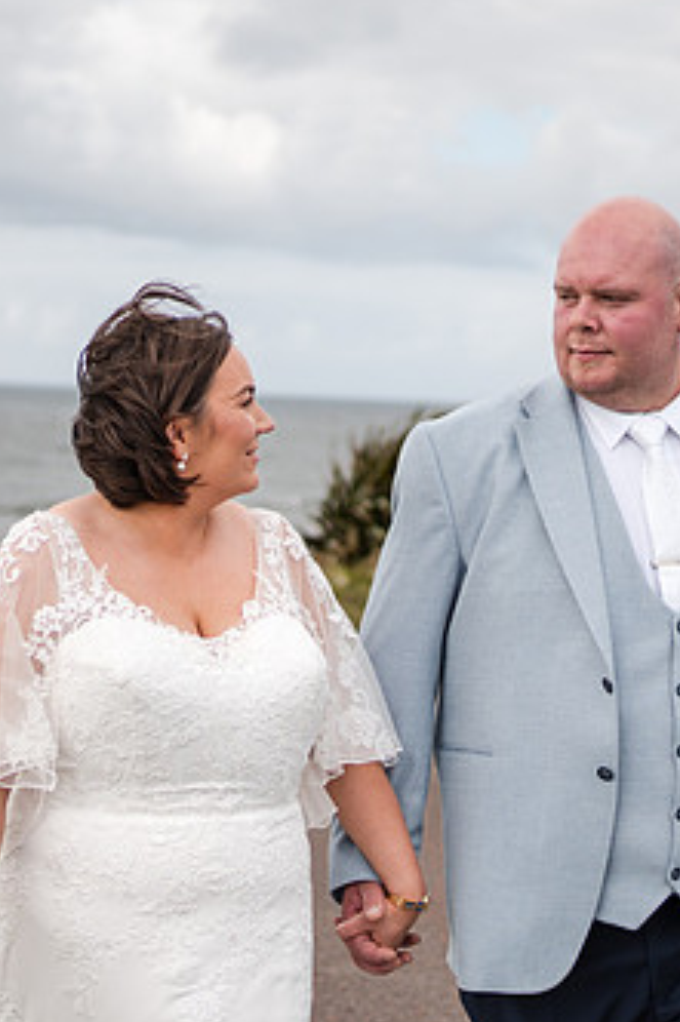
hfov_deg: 14.9
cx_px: 523
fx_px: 2581
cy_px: 577
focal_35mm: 91
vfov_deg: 22.4
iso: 100
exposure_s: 1/3200
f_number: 1.8
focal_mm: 35
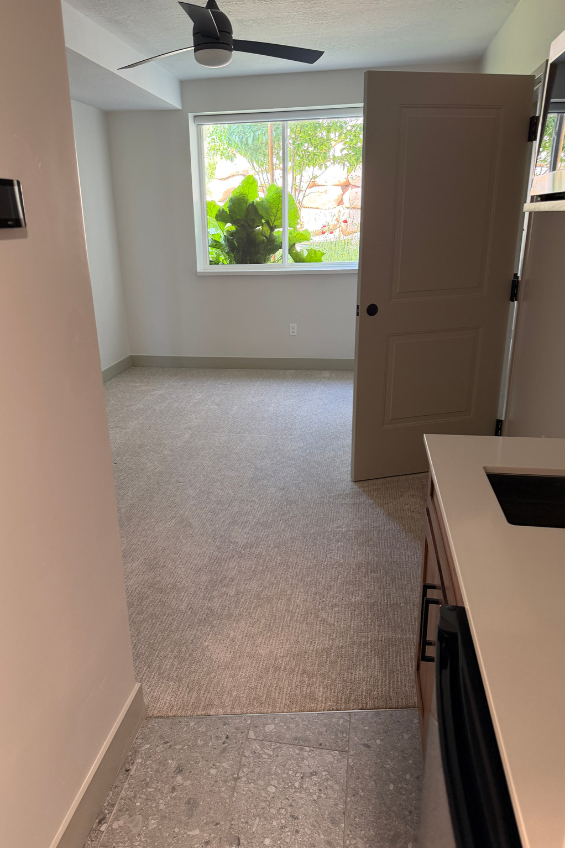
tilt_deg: -20.0
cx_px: 256
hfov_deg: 51.2
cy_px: 424
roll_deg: +2.6
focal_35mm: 25
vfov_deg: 71.5
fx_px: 589
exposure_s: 1/60
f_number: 1.78
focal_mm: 6.76
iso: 250
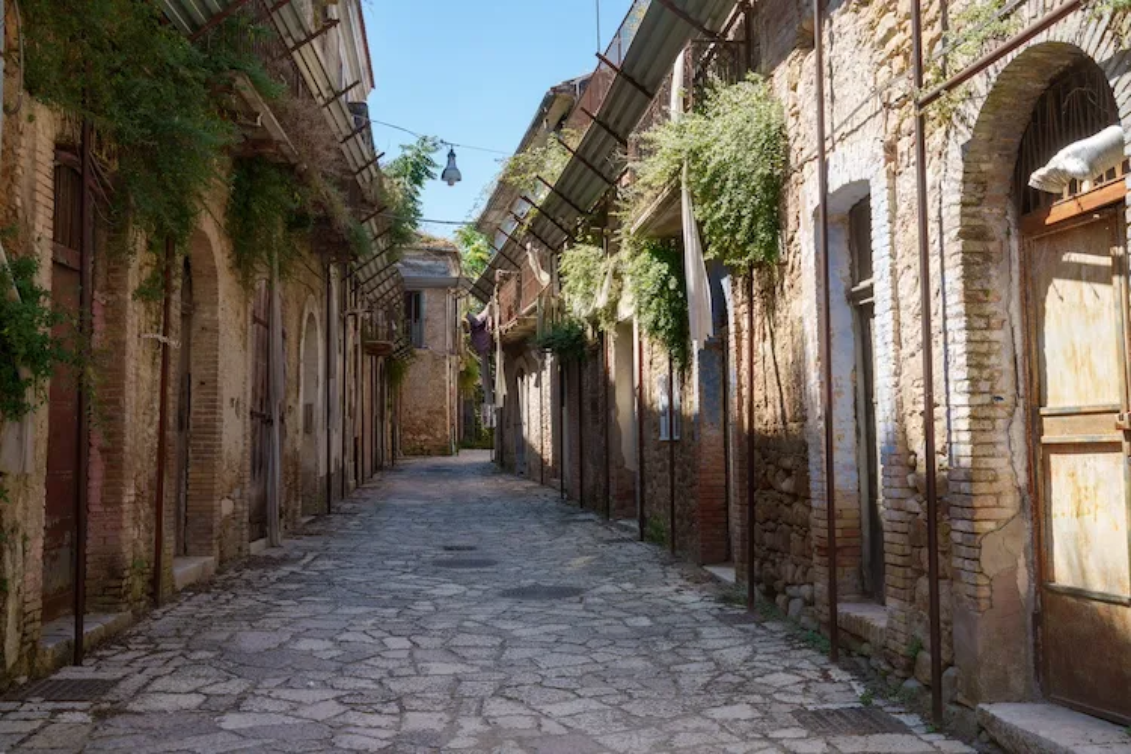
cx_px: 566
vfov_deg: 37.9
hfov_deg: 54.4
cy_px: 377
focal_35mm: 35
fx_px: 1099
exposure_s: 1/80
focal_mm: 35
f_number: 8
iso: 100
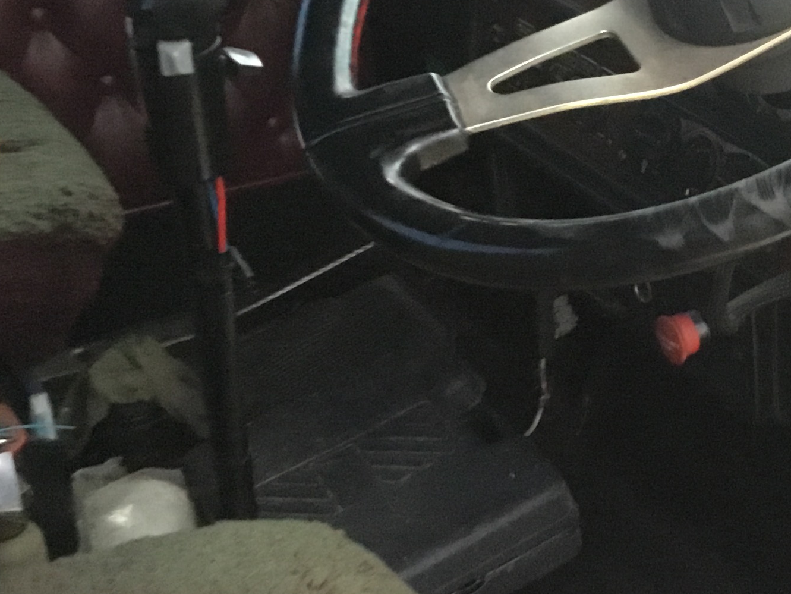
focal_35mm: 76
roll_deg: +0.3
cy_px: 151
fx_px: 1737
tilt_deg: -26.8
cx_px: 821
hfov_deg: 24.3
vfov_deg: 19.3
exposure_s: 1/17
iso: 320
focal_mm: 3.3
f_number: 2.4
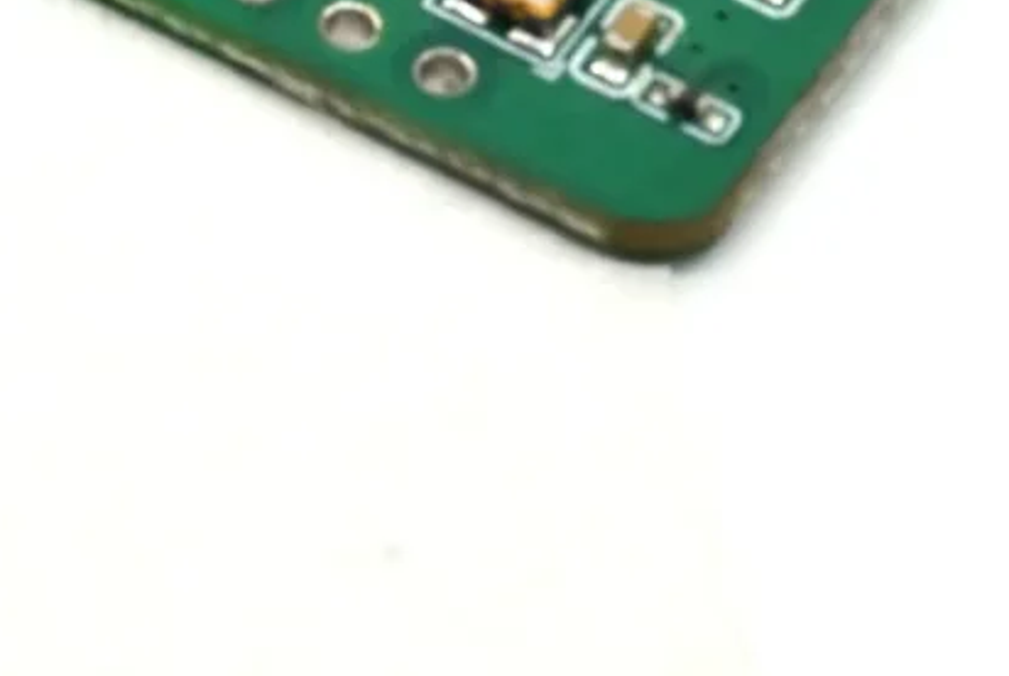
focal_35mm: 391
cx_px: -257
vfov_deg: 3.5
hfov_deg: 5.2
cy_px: -409
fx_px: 10974
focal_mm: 105
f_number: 16
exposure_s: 1/125
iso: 640
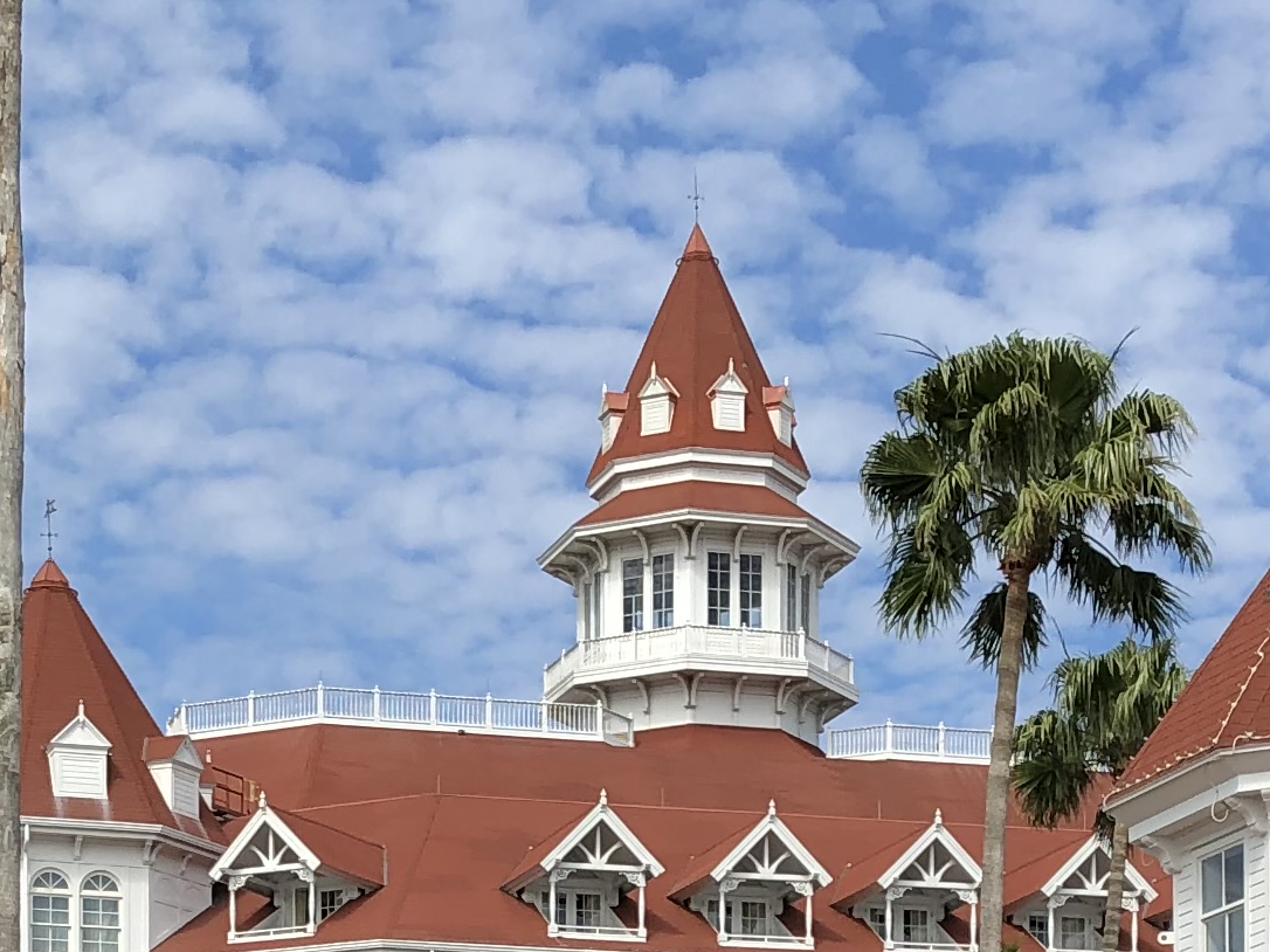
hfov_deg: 18.9
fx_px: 3815
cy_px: 1490
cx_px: 463
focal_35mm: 104
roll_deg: +0.2
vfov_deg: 13.3
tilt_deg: +2.6
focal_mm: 3.99
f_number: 1.8
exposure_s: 1/1245
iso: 20
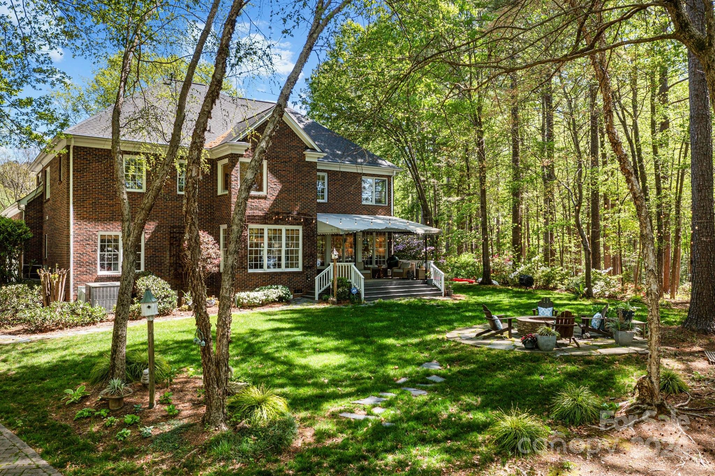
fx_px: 556
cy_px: 238
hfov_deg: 65.5
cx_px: 358
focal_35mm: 28
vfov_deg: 46.4
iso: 100
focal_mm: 10.26
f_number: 4.5
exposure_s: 1/200
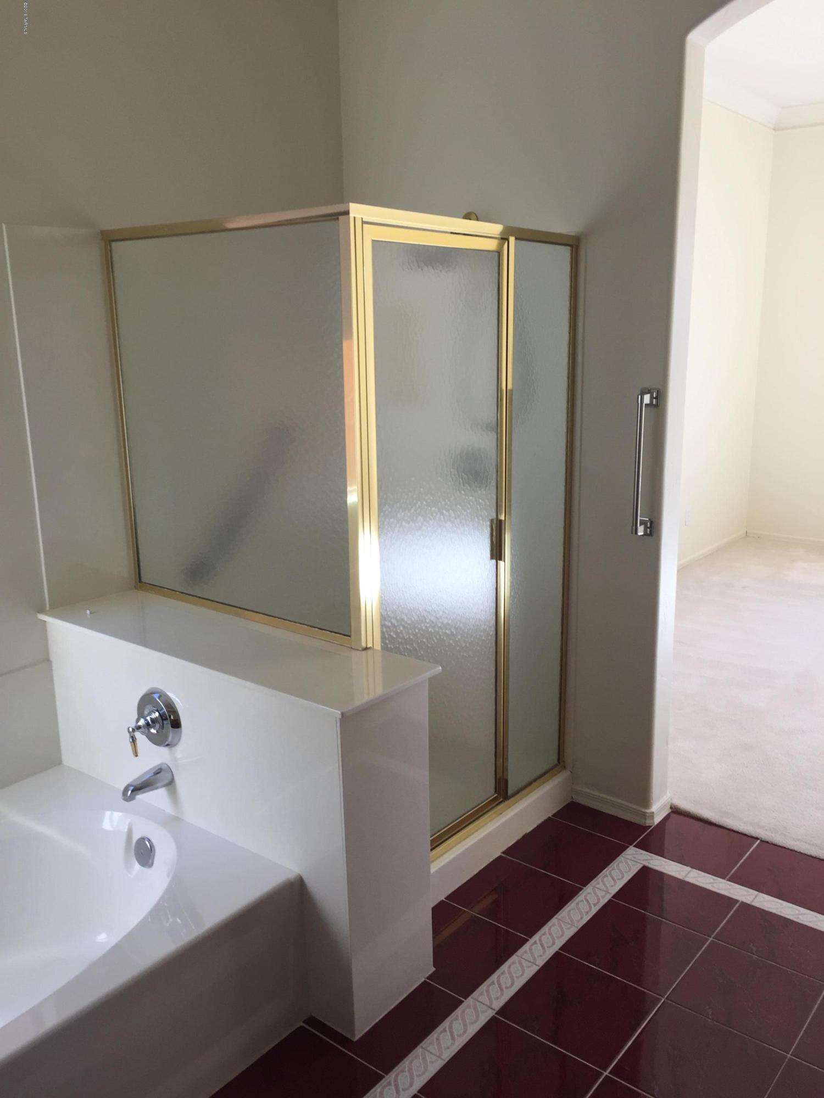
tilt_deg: -14.2
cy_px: 549
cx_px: 412
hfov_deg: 48.2
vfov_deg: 61.7
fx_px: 920
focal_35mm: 29
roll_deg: +0.8
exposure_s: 1/120
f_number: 2.2
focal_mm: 4.15
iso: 32
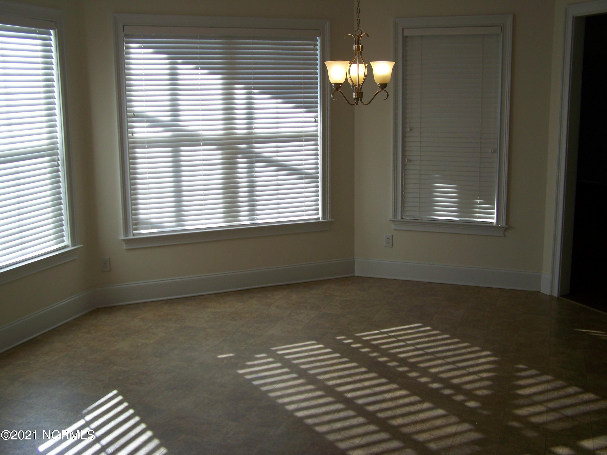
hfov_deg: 49.0
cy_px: 228
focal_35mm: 38
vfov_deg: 37.7
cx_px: 304
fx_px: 666
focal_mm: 6.3
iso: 64
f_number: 2.8
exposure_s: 1/100
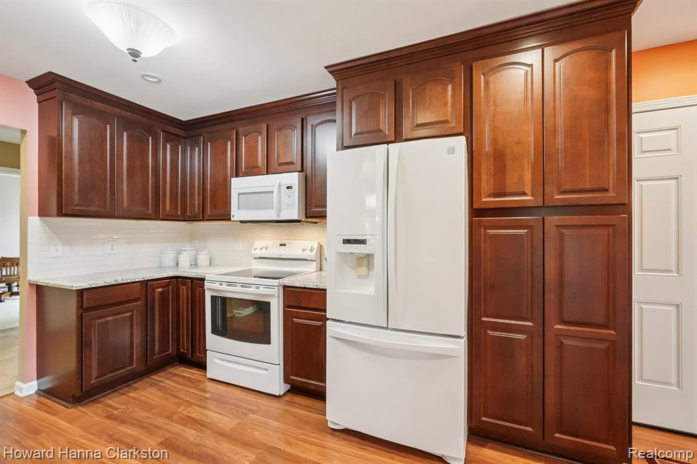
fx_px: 290
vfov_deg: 77.3
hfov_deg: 100.4
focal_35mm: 15
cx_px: 348
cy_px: 232
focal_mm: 10
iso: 2000
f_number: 8
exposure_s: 1/30
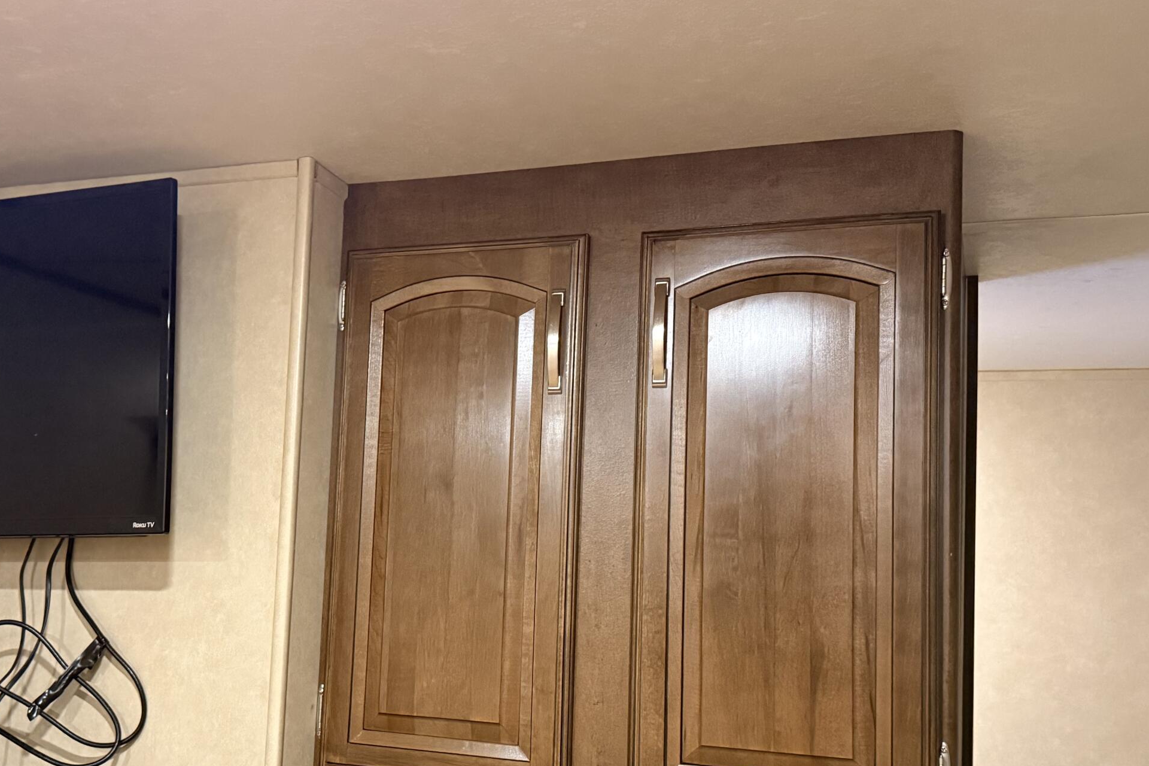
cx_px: 430
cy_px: 478
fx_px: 1245
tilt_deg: +6.4
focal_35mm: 39
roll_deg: -3.0
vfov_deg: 34.0
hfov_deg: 49.1
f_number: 1.78
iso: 800
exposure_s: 1/40
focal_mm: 6.76
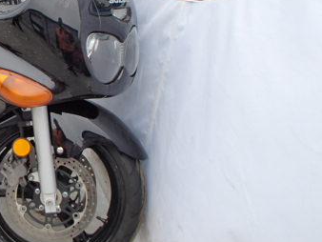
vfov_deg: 27.1
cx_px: 18
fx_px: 493
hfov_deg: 33.7
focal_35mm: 53
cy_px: 54
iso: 100
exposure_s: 1/200
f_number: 3.9
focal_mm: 5
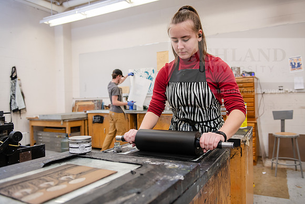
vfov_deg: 45.0
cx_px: 152
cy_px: 102
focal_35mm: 29
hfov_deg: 63.6
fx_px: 246
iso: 640
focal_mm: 29
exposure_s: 1/200
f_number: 3.5
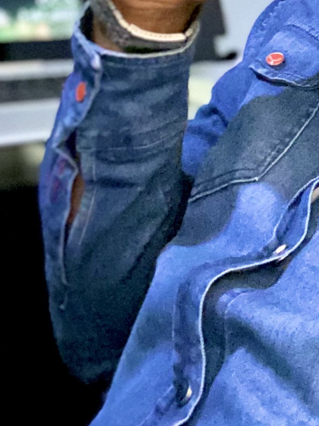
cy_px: -95
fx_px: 1045
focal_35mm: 85
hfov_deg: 16.9
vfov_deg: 21.3
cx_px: 344
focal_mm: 2.71
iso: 800
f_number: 2.2
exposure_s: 1/31
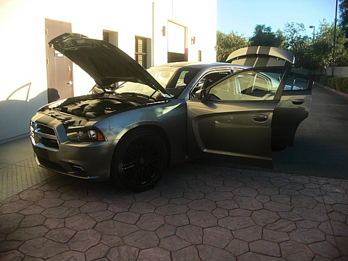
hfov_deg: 51.4
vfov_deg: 39.7
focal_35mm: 36
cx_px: 174
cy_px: 130
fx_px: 362
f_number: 2.8
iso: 50
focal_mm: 6.3
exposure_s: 1/320
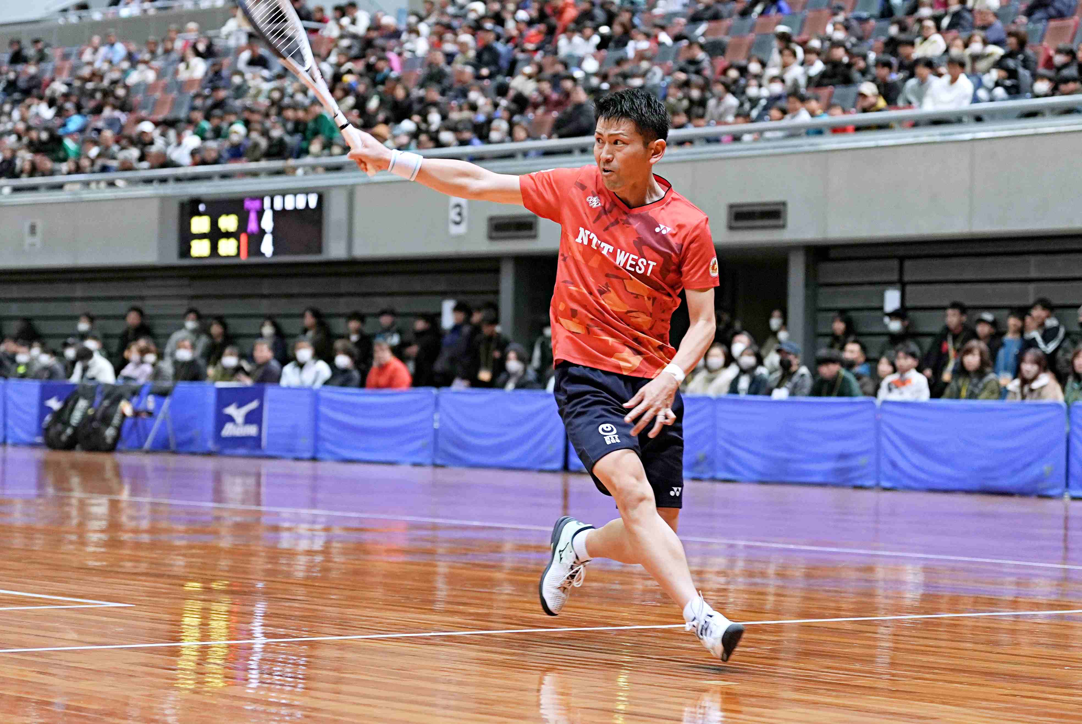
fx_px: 3159
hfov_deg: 19.4
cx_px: 541
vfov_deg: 13.1
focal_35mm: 105
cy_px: 362
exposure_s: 1/400
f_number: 2.8
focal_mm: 70
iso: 1600
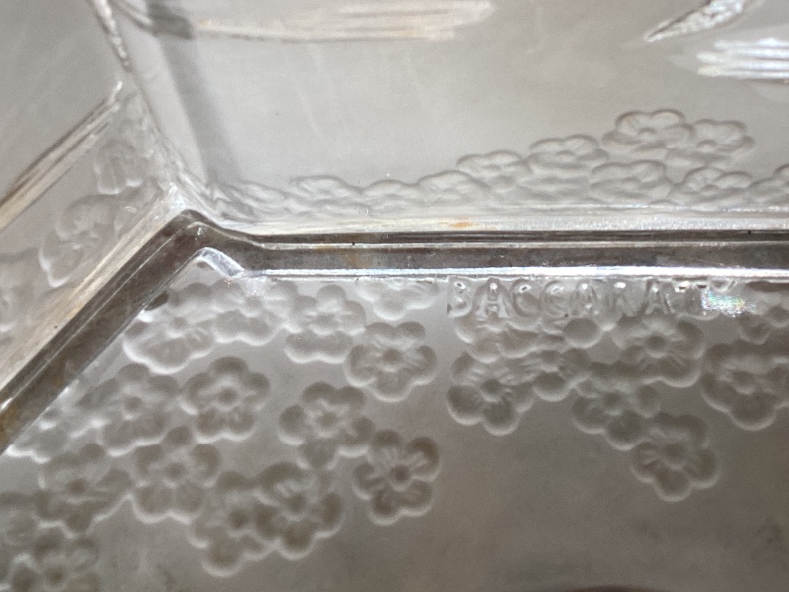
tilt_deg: -58.5
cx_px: 502
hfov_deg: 40.1
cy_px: 164
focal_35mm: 47
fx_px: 1072
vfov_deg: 30.5
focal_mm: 3.3
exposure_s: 1/199
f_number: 2.4
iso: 25
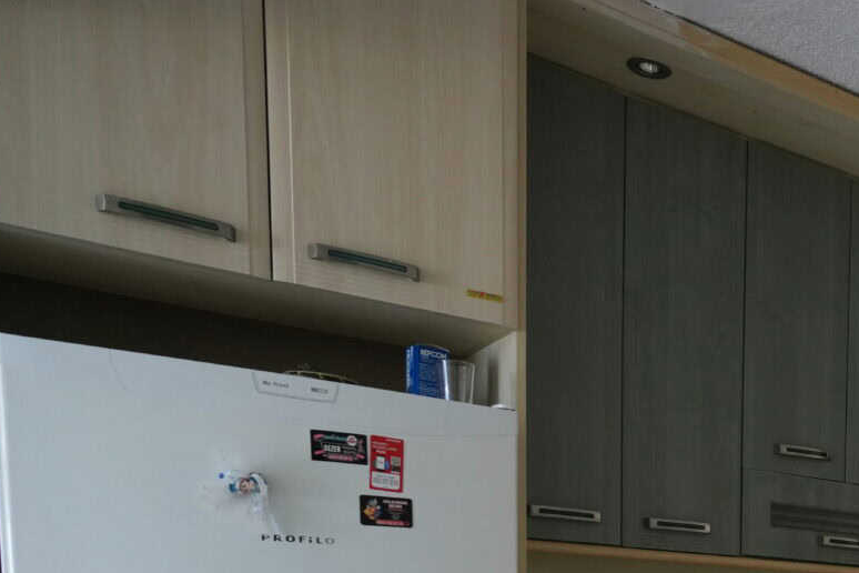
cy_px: 748
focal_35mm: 45
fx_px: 1074
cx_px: 1120
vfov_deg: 25.6
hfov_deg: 32.6
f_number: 3.5
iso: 1600
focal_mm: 17
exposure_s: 1/160
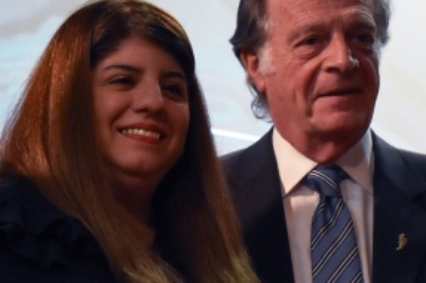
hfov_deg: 11.3
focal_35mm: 182
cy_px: 217
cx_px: 120
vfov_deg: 7.5
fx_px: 2152
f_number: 4.2
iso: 2800
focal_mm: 34
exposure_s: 1/60
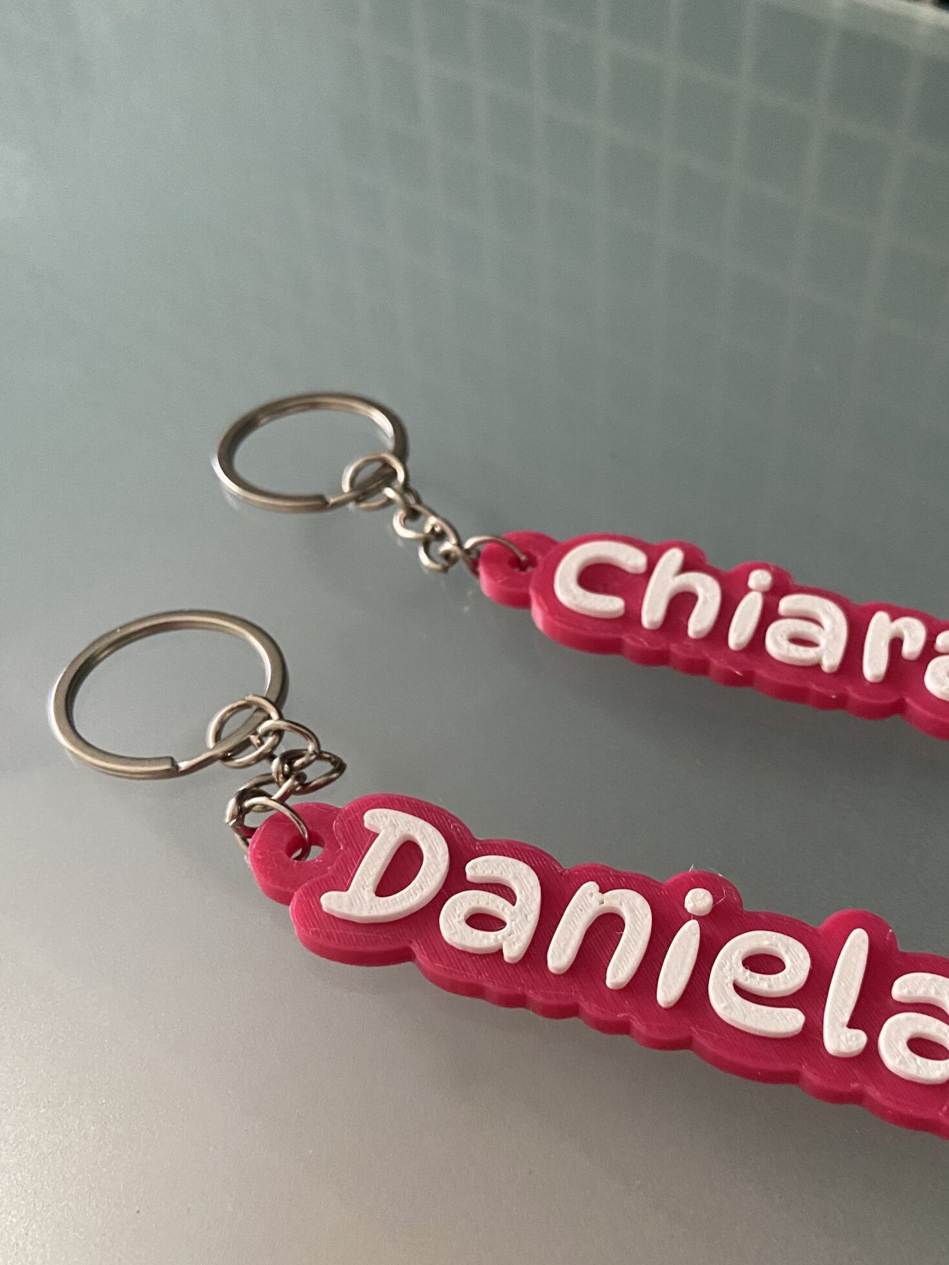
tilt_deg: -50.4
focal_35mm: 34
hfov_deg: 41.4
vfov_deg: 53.4
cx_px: 610
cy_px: 784
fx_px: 1243
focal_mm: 4.25
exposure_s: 1/40
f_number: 1.8
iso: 640
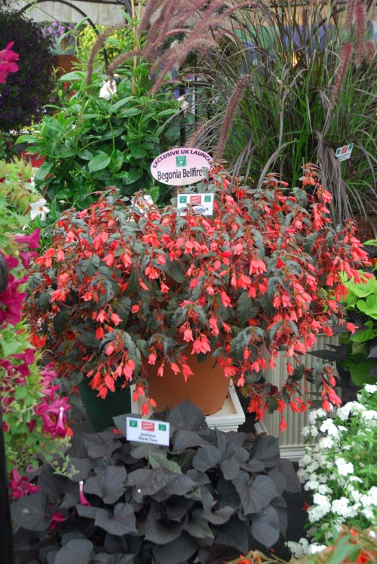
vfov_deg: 38.8
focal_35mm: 51
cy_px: 282
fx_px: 799
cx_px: 188
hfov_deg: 26.5
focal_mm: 34
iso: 320
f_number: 4.2
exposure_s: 1/80
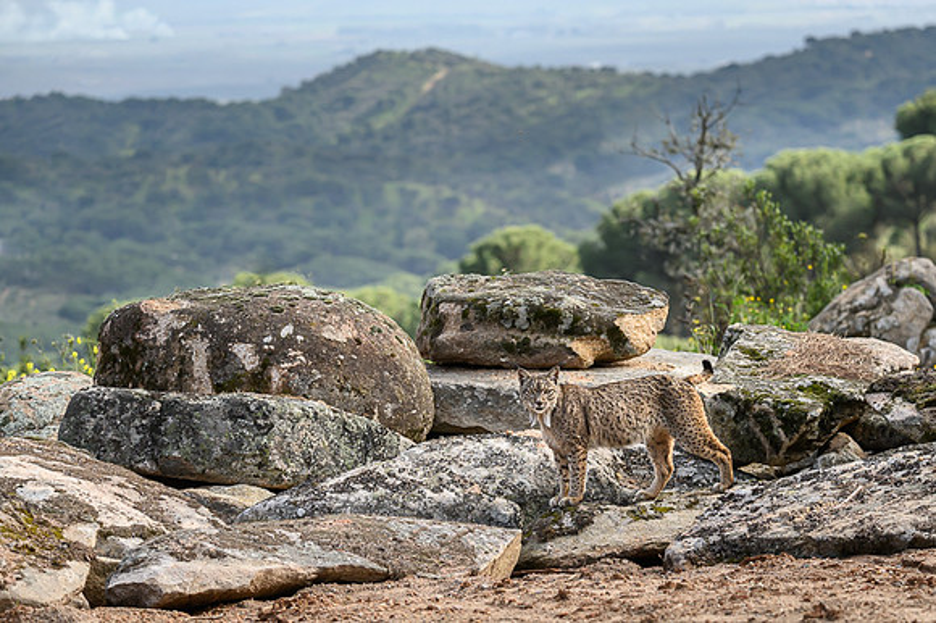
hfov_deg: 11.7
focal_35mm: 176
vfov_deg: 7.8
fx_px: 4561
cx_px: 530
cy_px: 353
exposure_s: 1/1600
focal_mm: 155
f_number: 4.8
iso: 720
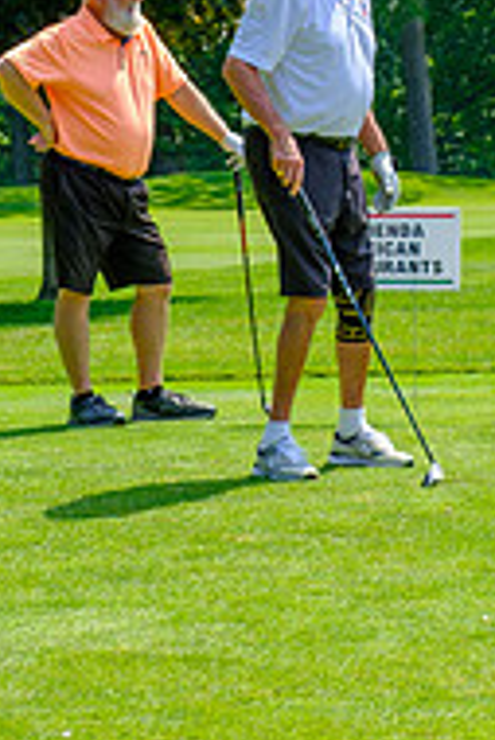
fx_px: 3356
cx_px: 327
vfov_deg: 12.6
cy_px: 245
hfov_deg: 8.4
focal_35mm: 163
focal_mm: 46.3
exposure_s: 1/320
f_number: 6.4
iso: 200
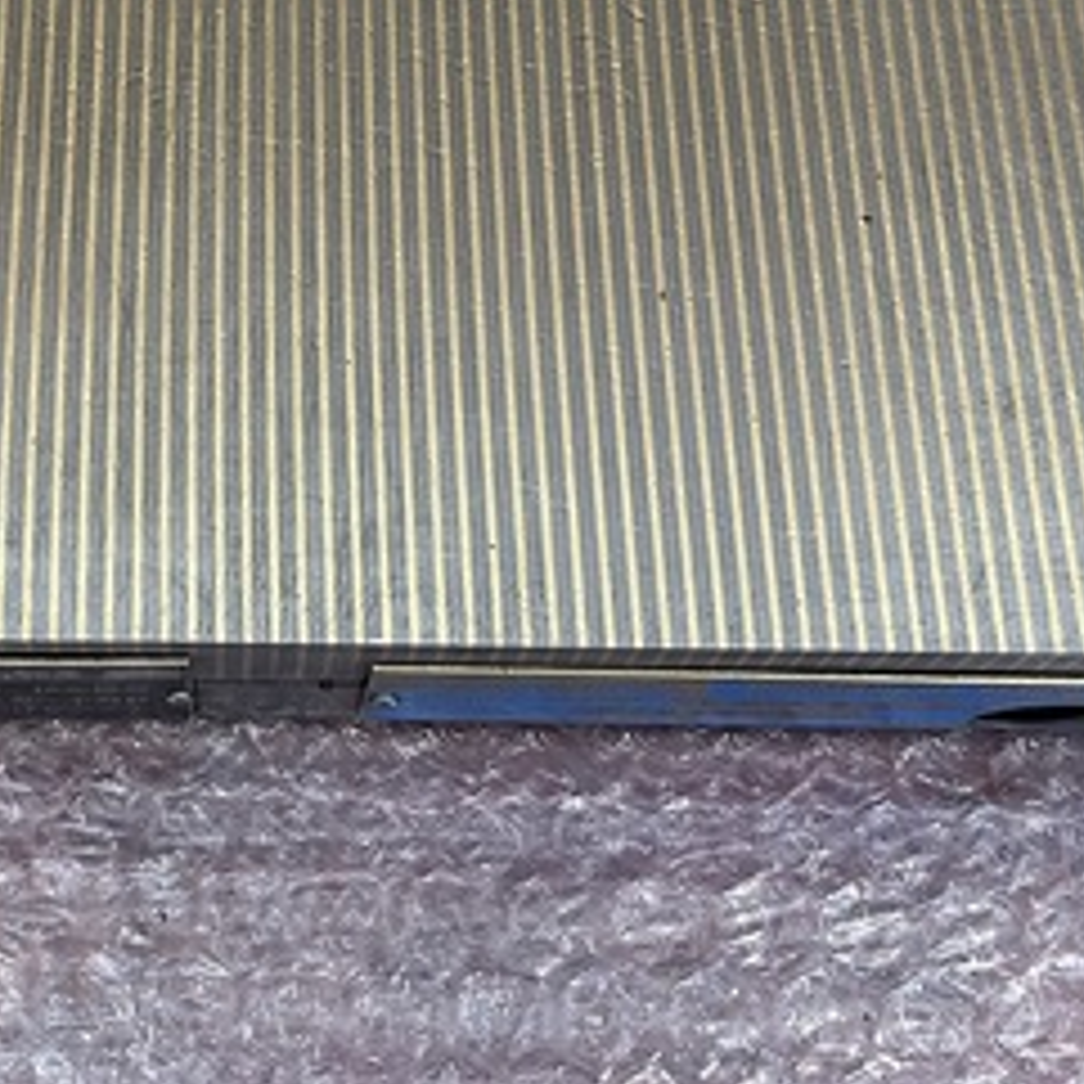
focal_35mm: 61
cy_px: 81
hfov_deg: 27.5
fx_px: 2161
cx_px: 202
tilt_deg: -64.2
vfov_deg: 27.0
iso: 100
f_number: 1.6
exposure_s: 1/122
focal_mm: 5.1
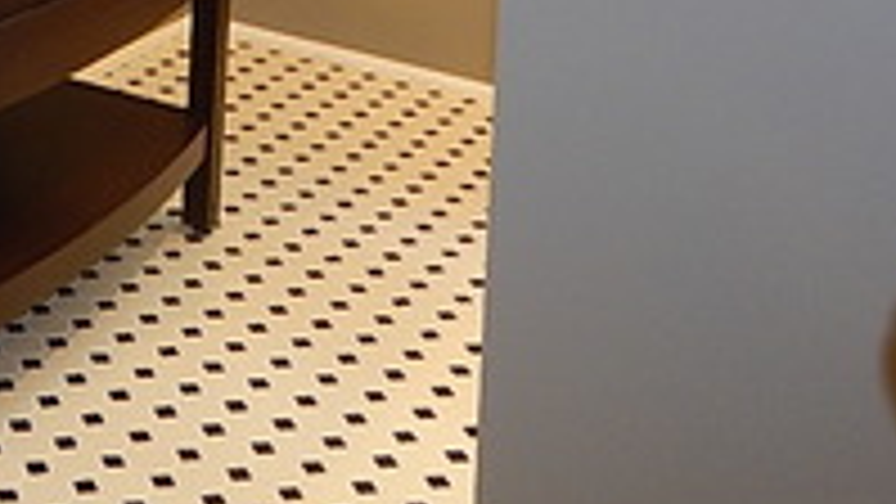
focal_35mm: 77
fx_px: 1830
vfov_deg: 13.2
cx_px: 32
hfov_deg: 26.3
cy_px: -554
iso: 180
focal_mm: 4
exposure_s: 1/30
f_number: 3
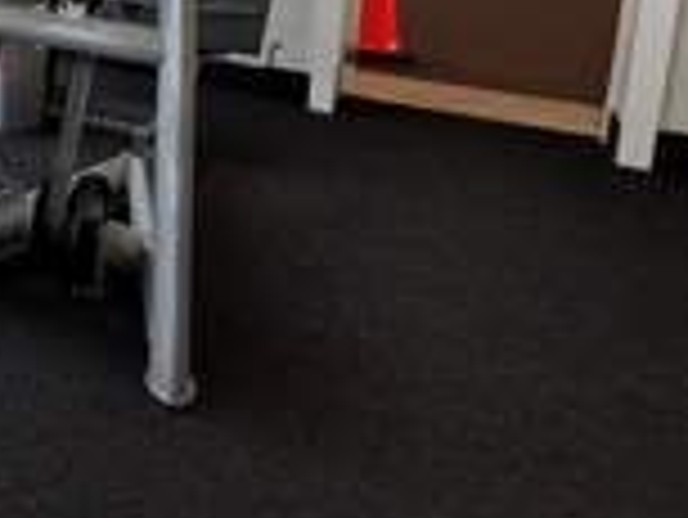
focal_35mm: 44
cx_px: -252
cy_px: -77
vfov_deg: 29.2
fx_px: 875
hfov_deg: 31.0
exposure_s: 1/121
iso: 125
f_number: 2.2
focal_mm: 2.22
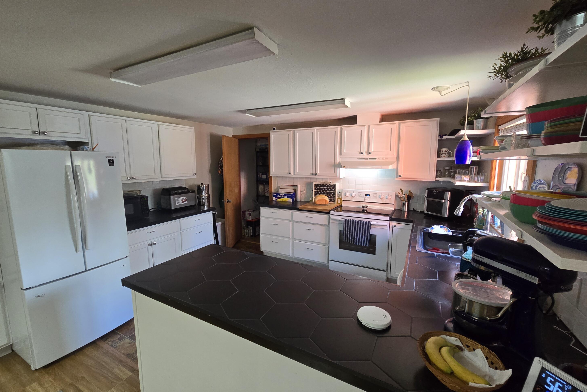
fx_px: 228
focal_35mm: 14
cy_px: 195
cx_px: 287
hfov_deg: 104.2
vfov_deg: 81.2
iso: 250
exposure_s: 1/60
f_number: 2.2
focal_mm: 2.2
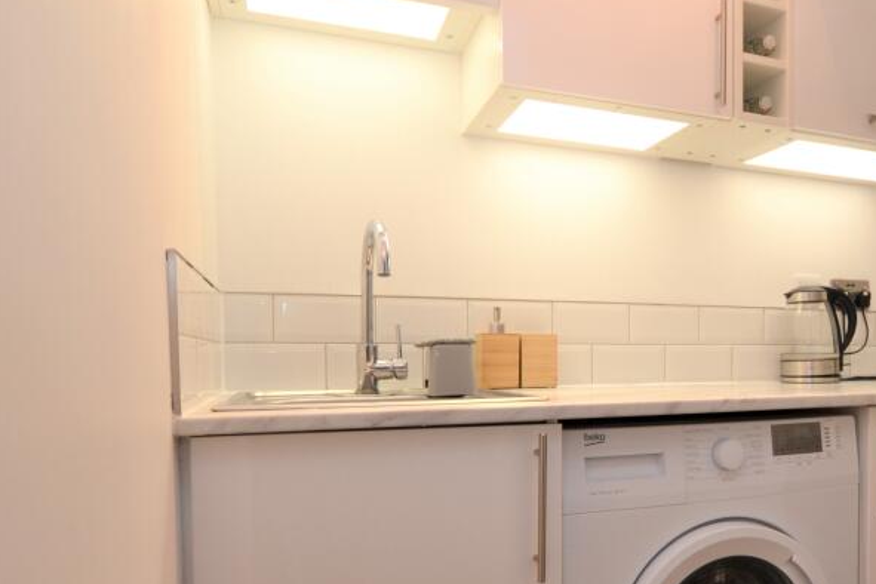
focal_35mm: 26
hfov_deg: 66.7
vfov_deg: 49.0
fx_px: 633
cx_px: 611
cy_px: 373
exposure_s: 1/80
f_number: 4.5
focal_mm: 10
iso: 400
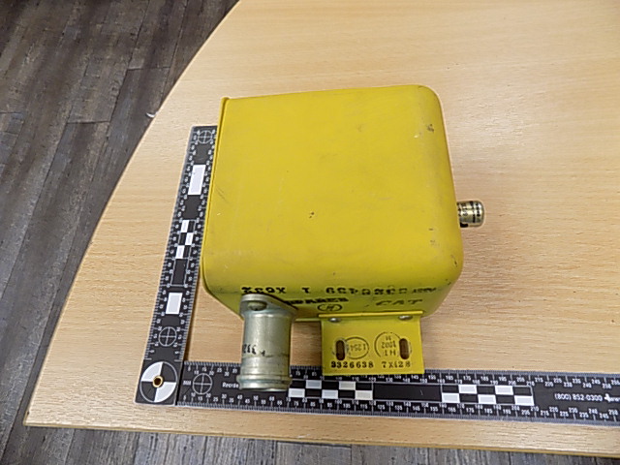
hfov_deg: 73.9
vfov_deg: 58.9
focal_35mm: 23
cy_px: 232
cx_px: 310
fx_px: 412
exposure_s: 1/30
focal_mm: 4
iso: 160
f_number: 3.1
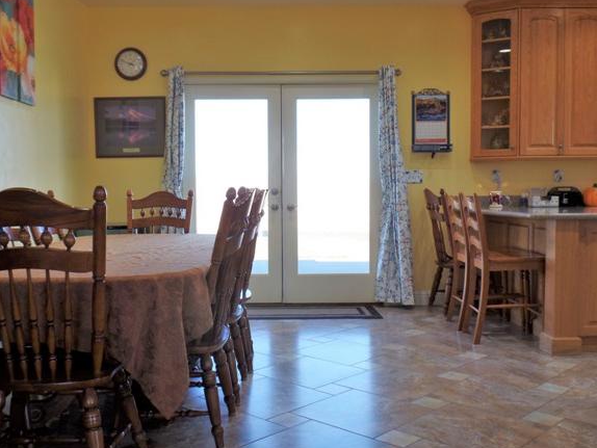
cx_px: 282
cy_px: 228
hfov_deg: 47.8
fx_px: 673
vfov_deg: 36.8
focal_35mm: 39
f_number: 3.4
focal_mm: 6.2
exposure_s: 1/90
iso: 80
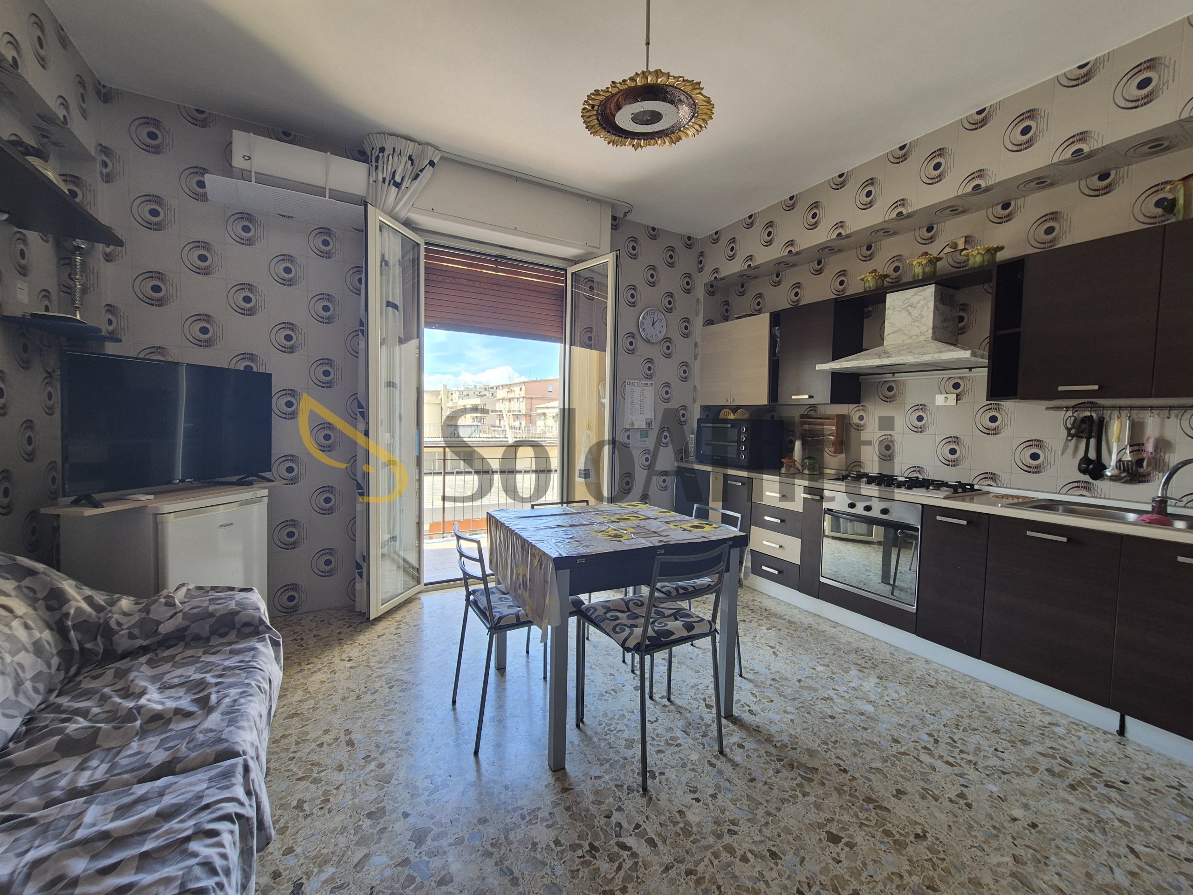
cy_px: 448
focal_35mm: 13
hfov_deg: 106.2
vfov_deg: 89.9
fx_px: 448
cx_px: 596
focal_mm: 2.2
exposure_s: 1/50
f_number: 2.2
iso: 50
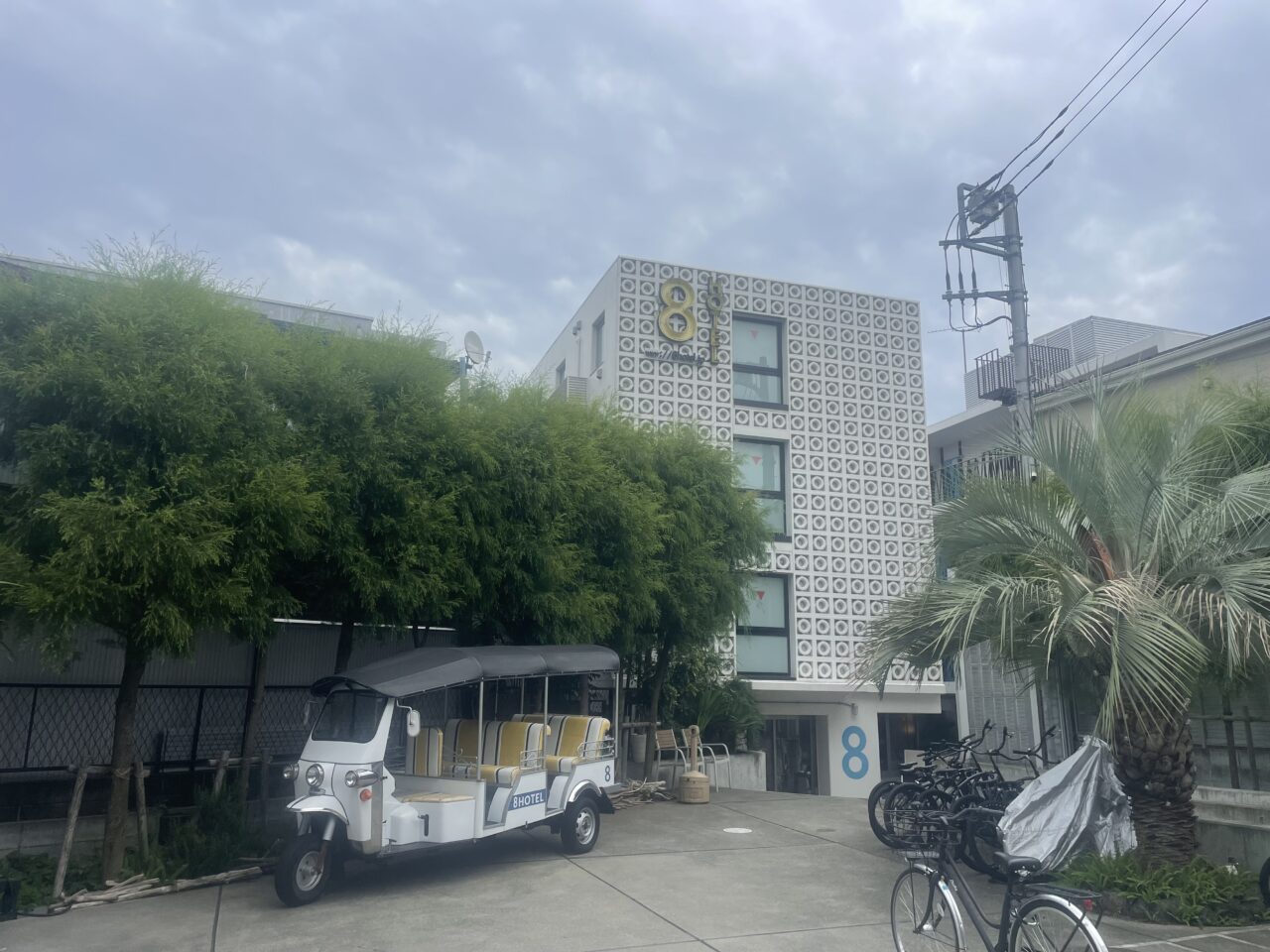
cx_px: 635
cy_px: 476
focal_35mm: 26
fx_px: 954
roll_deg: -0.5
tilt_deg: +13.0
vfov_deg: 53.1
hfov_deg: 67.3
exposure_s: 1/1984
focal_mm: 4.2
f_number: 1.6
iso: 32
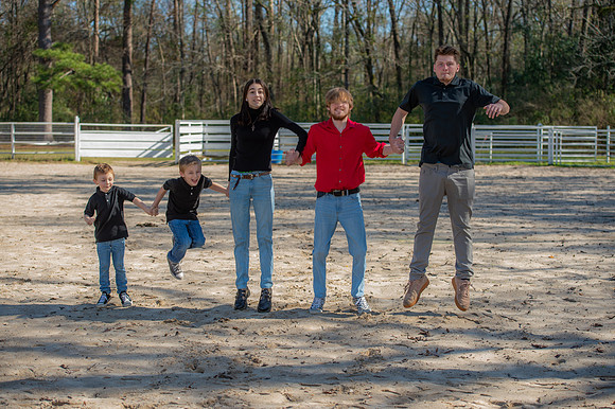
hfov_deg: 28.9
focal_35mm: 70
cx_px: 308
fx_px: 1195
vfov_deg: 19.4
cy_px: 204
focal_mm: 70
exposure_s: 1/250
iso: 50
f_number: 4
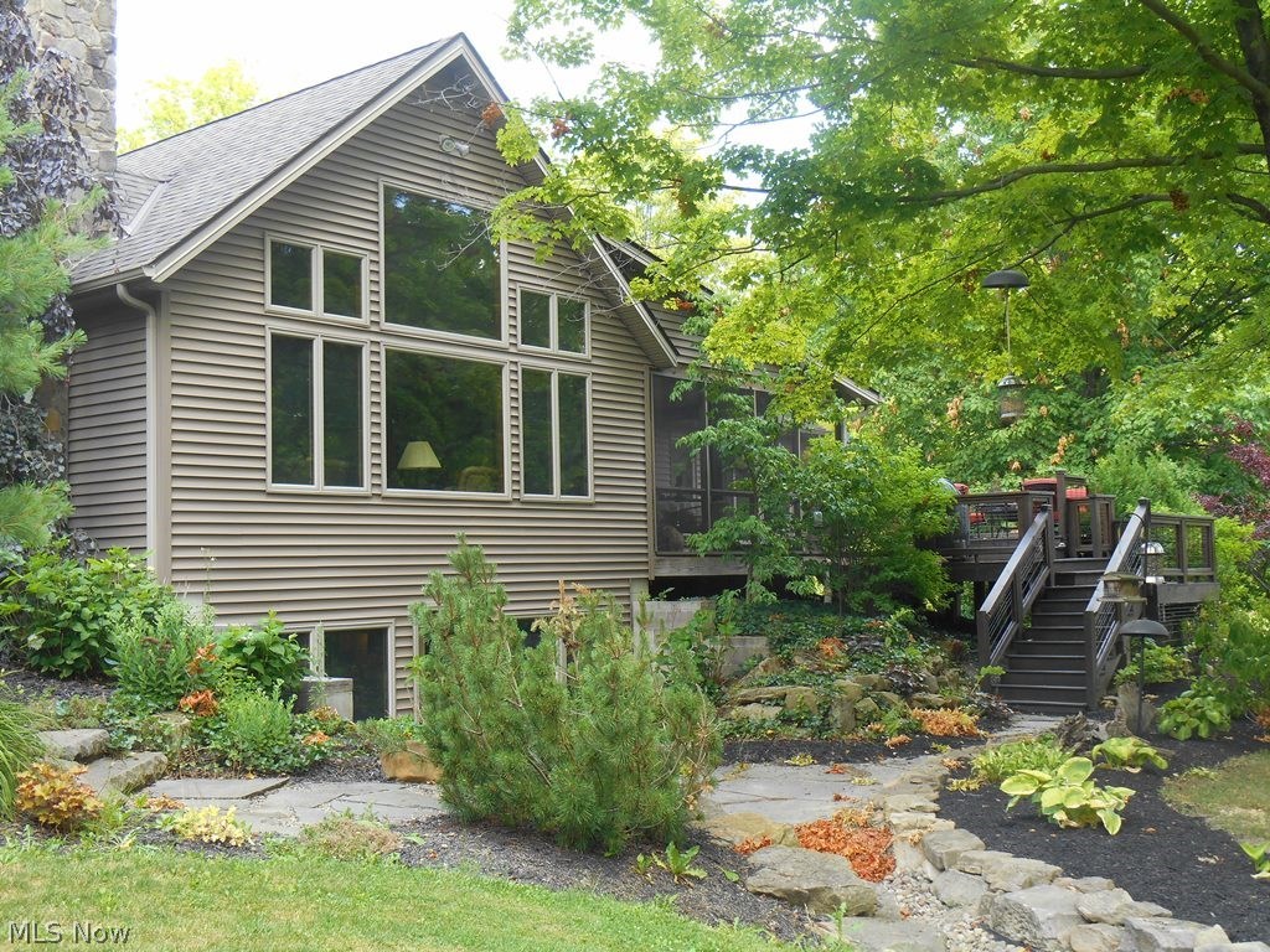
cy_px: 476
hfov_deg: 45.8
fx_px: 1504
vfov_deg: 35.1
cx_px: 635
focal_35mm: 41
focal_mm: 7.2
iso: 80
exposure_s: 1/60
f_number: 3.9
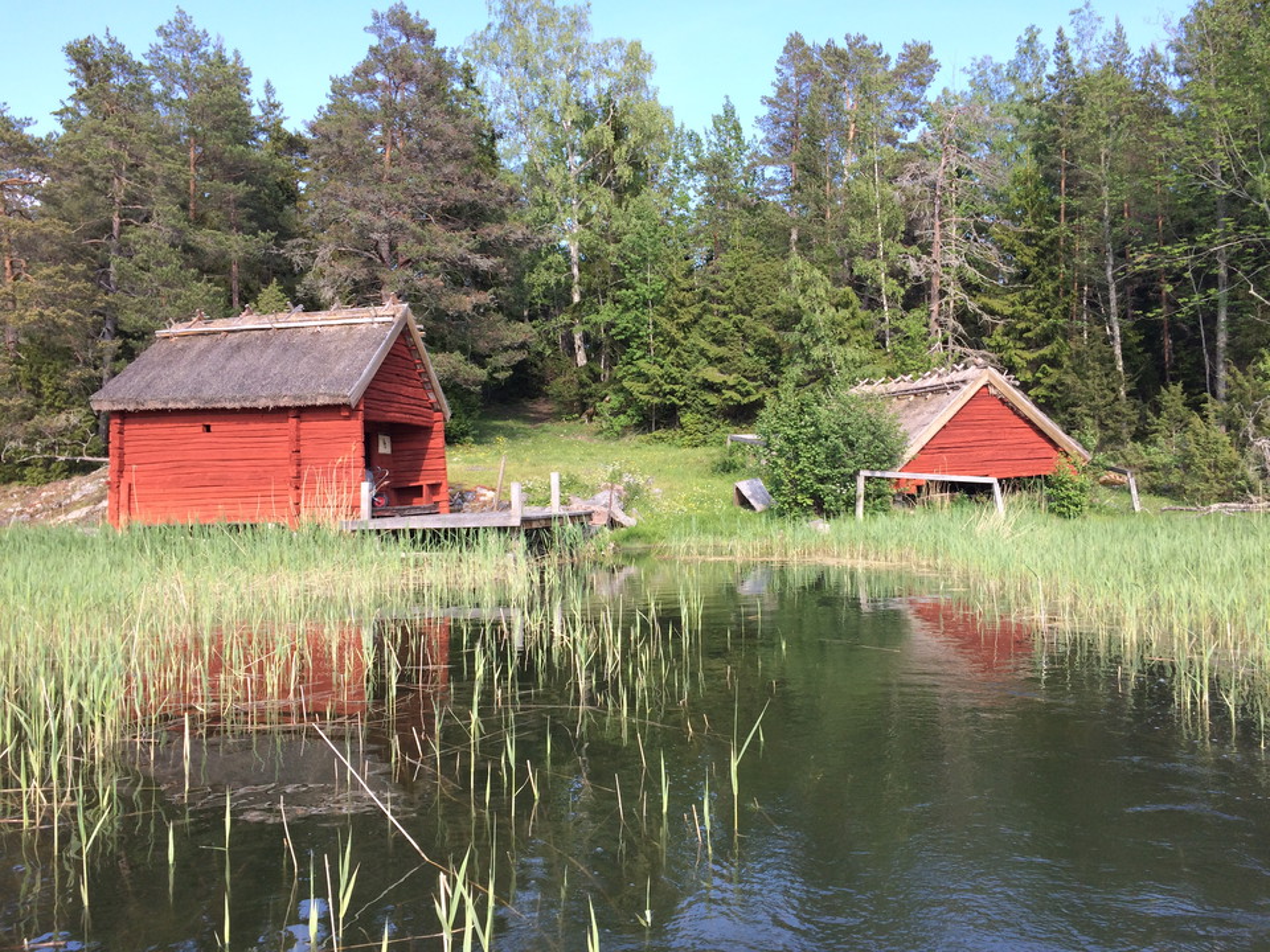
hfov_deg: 61.7
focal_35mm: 29
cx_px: 635
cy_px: 476
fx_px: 1064
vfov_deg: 48.2
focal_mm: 4.15
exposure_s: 1/604
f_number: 2.2
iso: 32
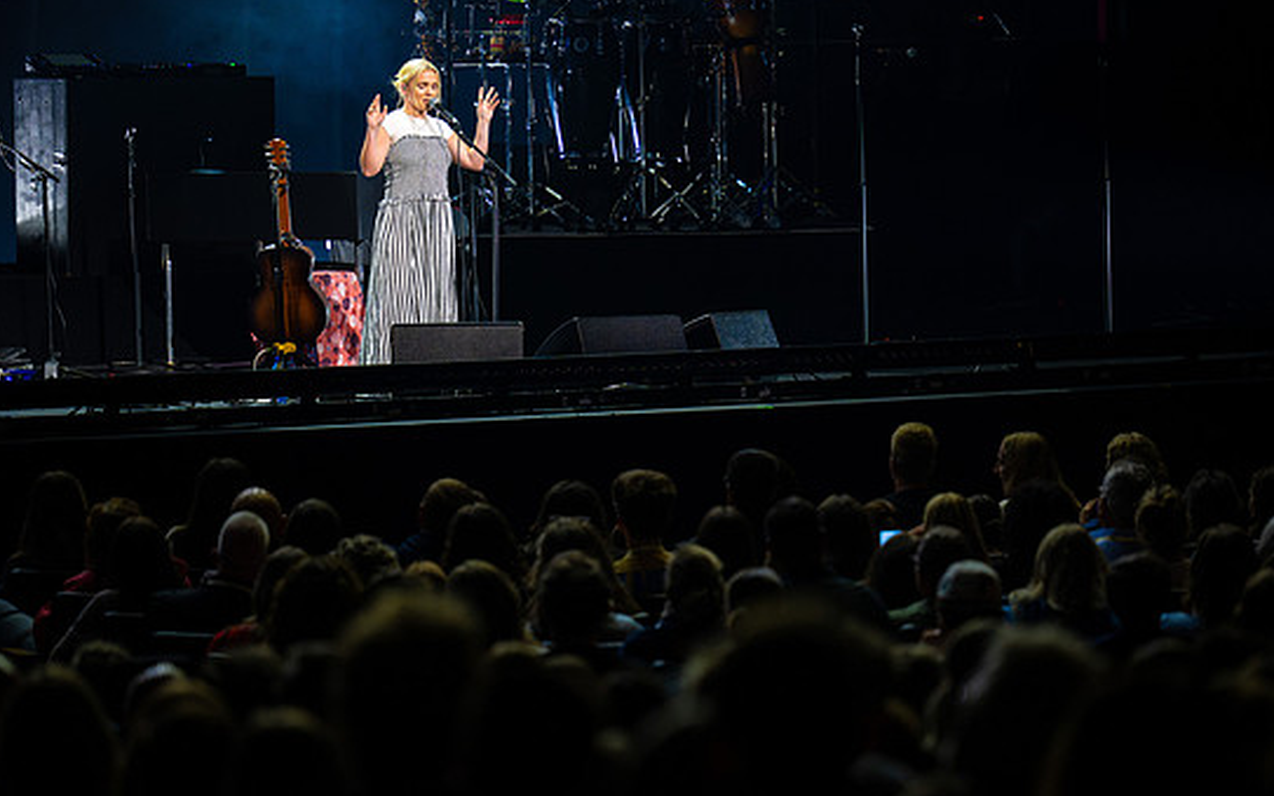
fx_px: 7428
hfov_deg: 9.8
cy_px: 441
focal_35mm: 214
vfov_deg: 6.1
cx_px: 661
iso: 2500
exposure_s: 1/400
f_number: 2.8
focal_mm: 170
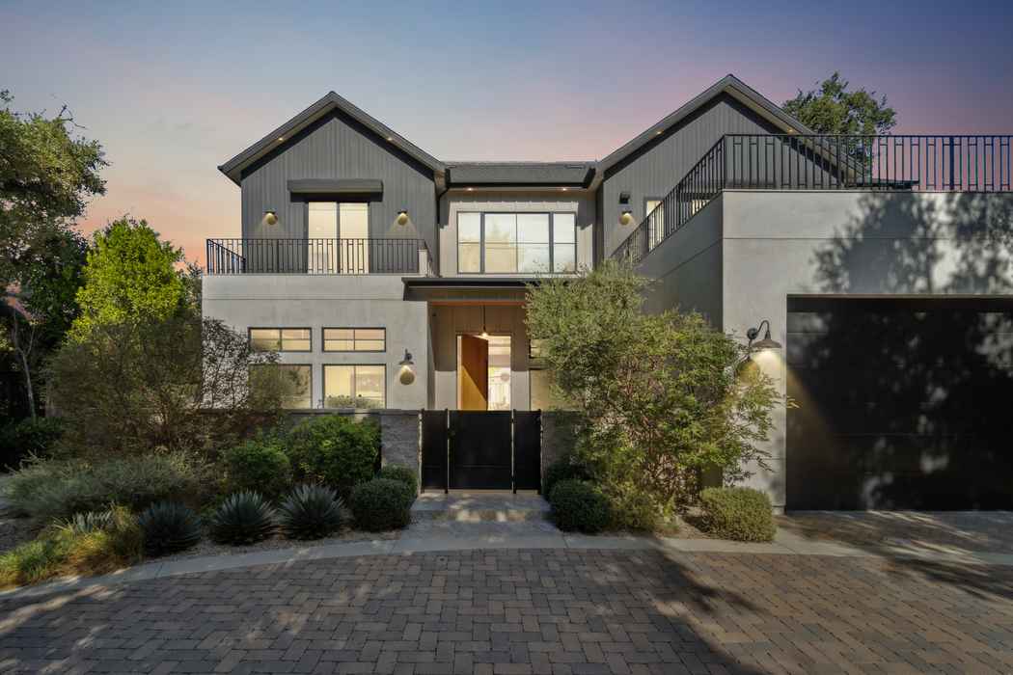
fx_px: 422
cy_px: 338
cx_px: 506
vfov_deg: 77.3
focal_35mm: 15
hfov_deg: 100.4
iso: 320
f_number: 10
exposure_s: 1/320
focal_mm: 10
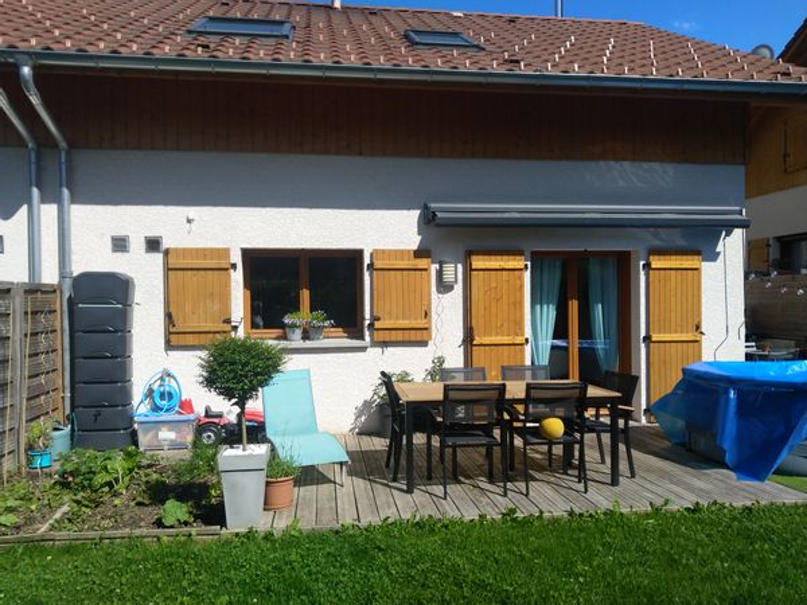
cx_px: 404
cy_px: 302
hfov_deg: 69.4
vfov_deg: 54.9
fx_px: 583
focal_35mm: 25
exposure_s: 1/3258
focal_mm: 4.28
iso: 100
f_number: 1.75
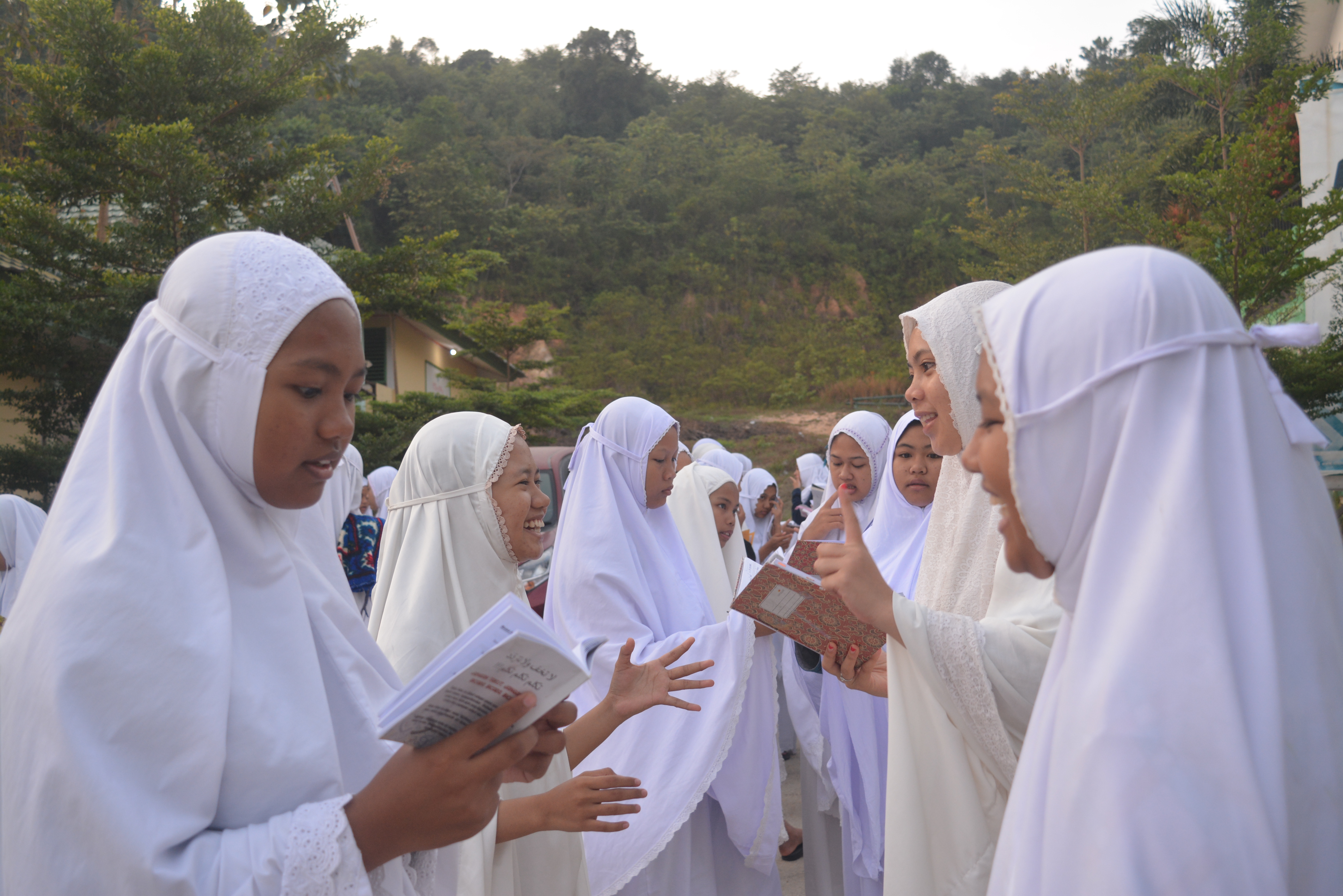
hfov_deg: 51.3
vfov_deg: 35.5
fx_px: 1399
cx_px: 672
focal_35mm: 38
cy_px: 448
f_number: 5
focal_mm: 25
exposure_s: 1/100
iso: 400
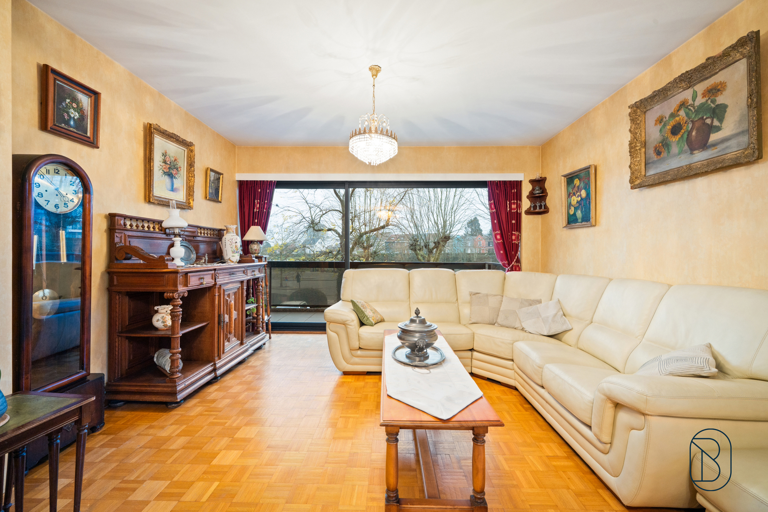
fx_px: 299
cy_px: 256
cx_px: 384
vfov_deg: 81.2
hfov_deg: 104.3
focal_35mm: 14
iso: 250
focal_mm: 14
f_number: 11
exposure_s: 1/1.67
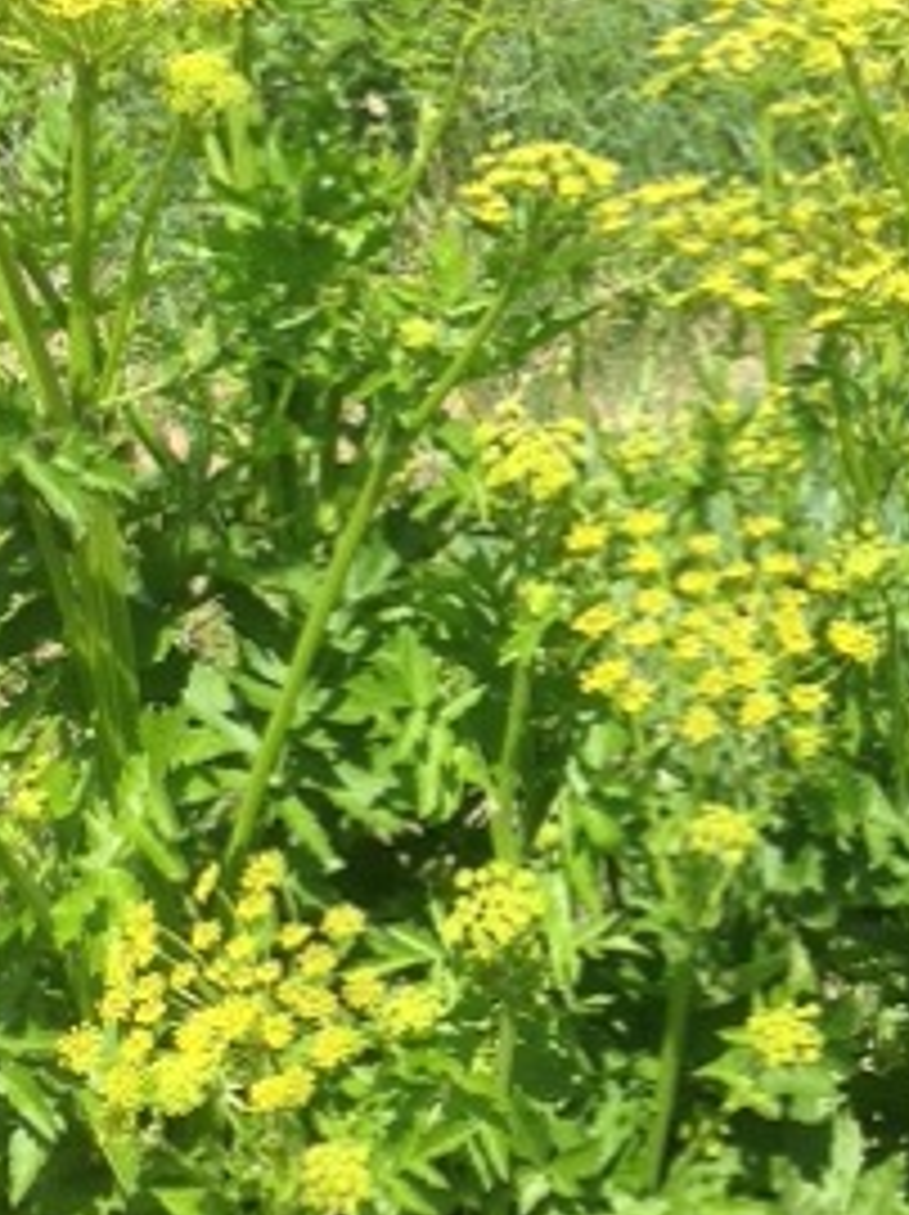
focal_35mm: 83
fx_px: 2911
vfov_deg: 23.6
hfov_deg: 17.6
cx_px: 724
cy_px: 688
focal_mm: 4.28
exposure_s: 1/1259
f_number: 2.4
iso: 50
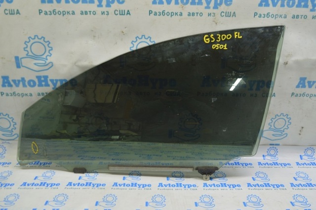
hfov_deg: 59.6
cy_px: 105
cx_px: 158
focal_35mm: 32
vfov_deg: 41.6
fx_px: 276
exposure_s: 1/20
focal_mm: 21
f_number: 5.6
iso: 400
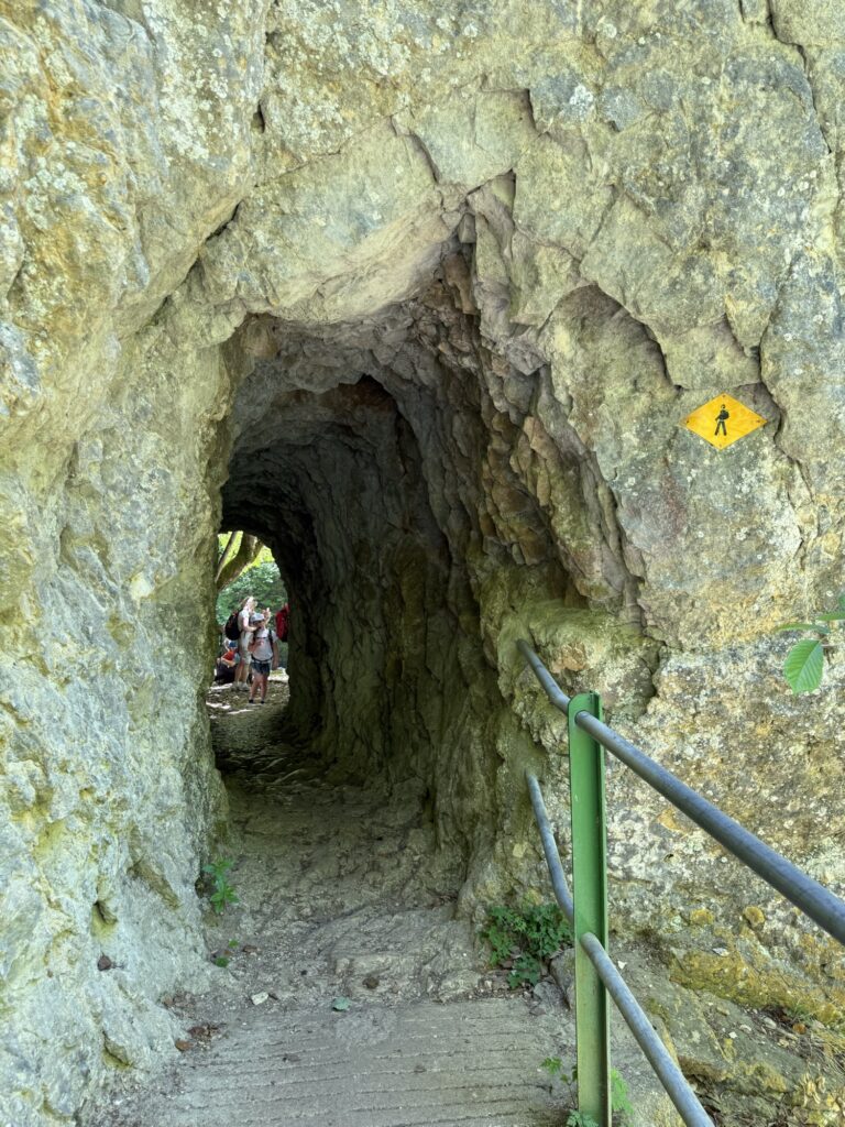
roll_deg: +0.6
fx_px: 781
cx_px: 422
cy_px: 564
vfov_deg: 71.6
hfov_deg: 56.8
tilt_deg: -3.8
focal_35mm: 24
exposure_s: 1/121
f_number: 1.78
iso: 100
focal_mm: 6.76
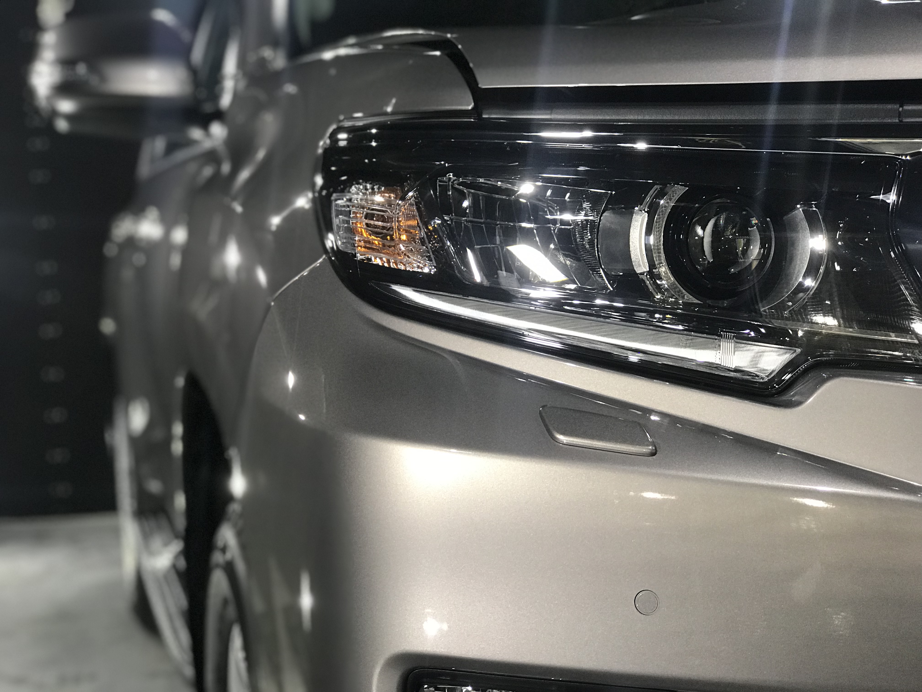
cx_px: 461
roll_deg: +2.6
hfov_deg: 33.8
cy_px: 346
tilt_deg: -2.4
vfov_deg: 25.7
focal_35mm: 57
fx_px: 1518
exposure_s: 1/60
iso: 100
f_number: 2.8
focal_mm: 6.6
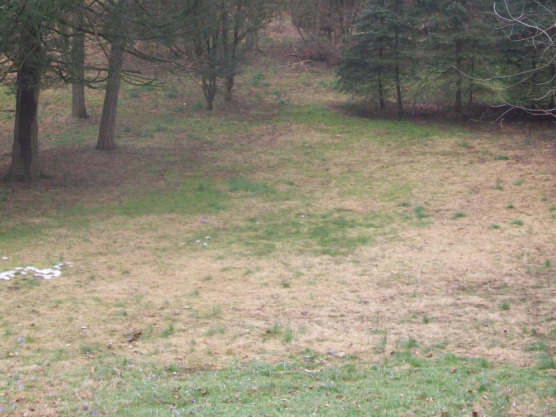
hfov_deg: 26.2
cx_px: 378
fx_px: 1189
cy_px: 6
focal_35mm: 74
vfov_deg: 19.4
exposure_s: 1/250
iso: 64
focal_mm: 6
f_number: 2.7
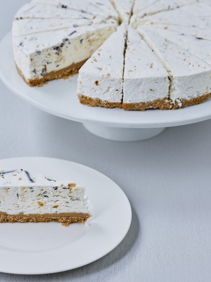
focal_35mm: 121
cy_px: 116
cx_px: 80
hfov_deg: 12.2
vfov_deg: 16.3
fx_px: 983
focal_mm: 120
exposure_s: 1/10
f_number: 8
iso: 100
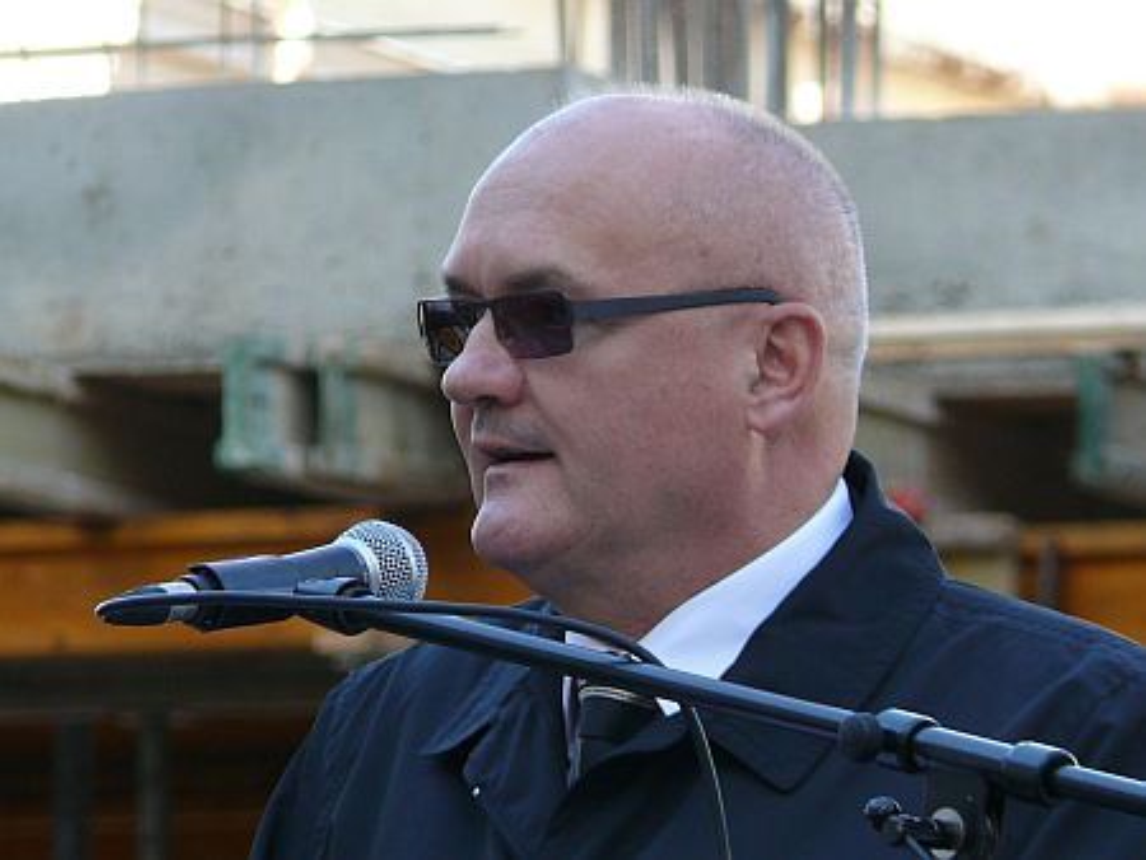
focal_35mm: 474
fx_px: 15701
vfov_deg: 3.1
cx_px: 573
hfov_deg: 4.2
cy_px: 430
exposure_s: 1/100
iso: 100
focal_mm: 56.3
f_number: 4
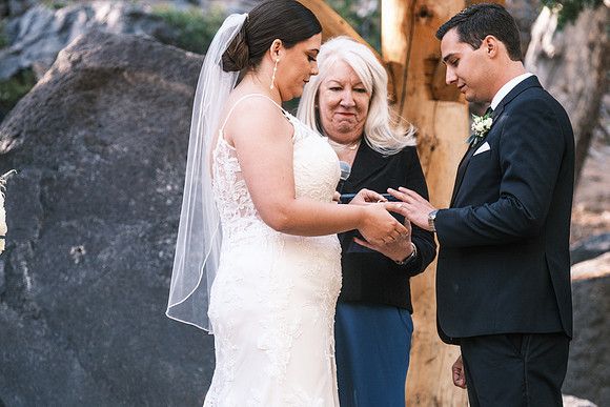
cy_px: 244
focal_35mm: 184
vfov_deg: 7.5
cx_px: 366
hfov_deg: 11.2
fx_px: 3112
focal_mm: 102.2
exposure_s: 1/240
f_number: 3.6
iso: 800
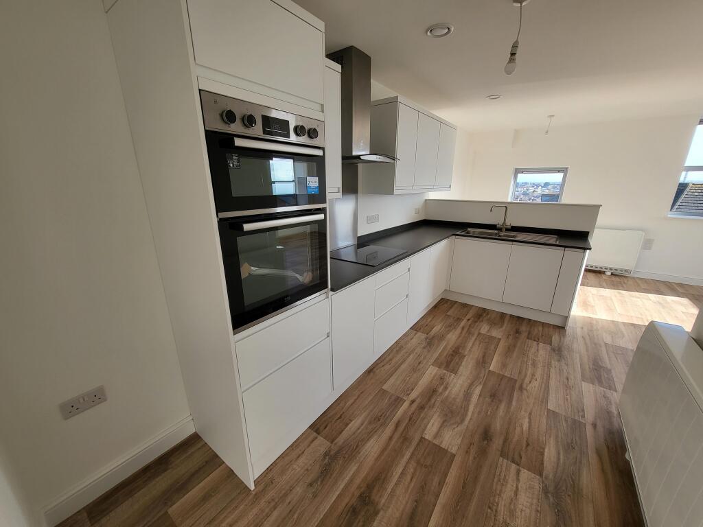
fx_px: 264
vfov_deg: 89.9
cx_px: 352
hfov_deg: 106.2
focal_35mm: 13
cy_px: 264
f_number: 2.2
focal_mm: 1.74
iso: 32
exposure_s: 1/100
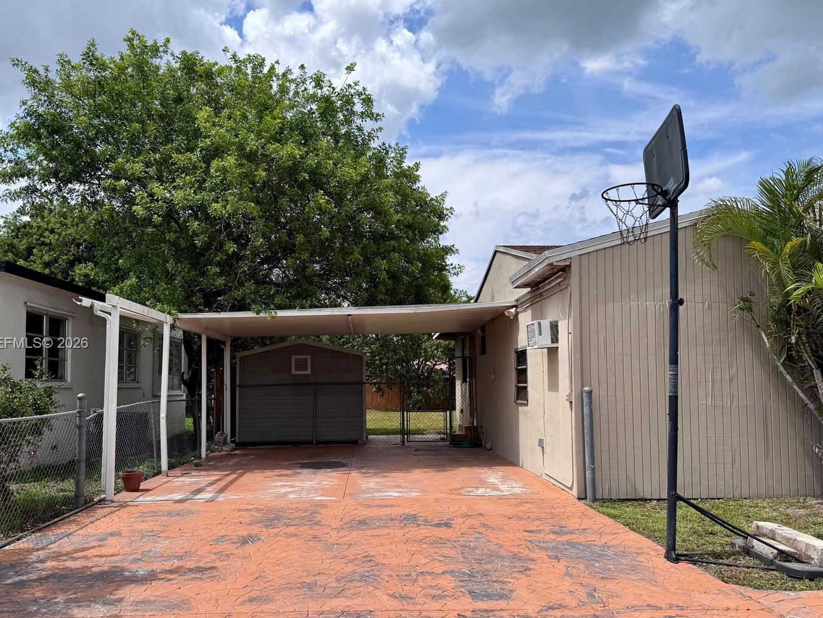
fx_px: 666
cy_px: 344
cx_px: 382
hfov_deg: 63.4
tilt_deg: +2.2
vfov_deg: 49.7
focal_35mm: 28
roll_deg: +0.4
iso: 80
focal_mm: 6.76
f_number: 1.78
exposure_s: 1/4950
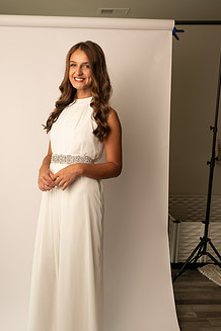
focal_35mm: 33
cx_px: 74
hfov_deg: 39.5
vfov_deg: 57.1
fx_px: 304
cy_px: 179
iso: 100
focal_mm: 24
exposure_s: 1/160
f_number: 3.2
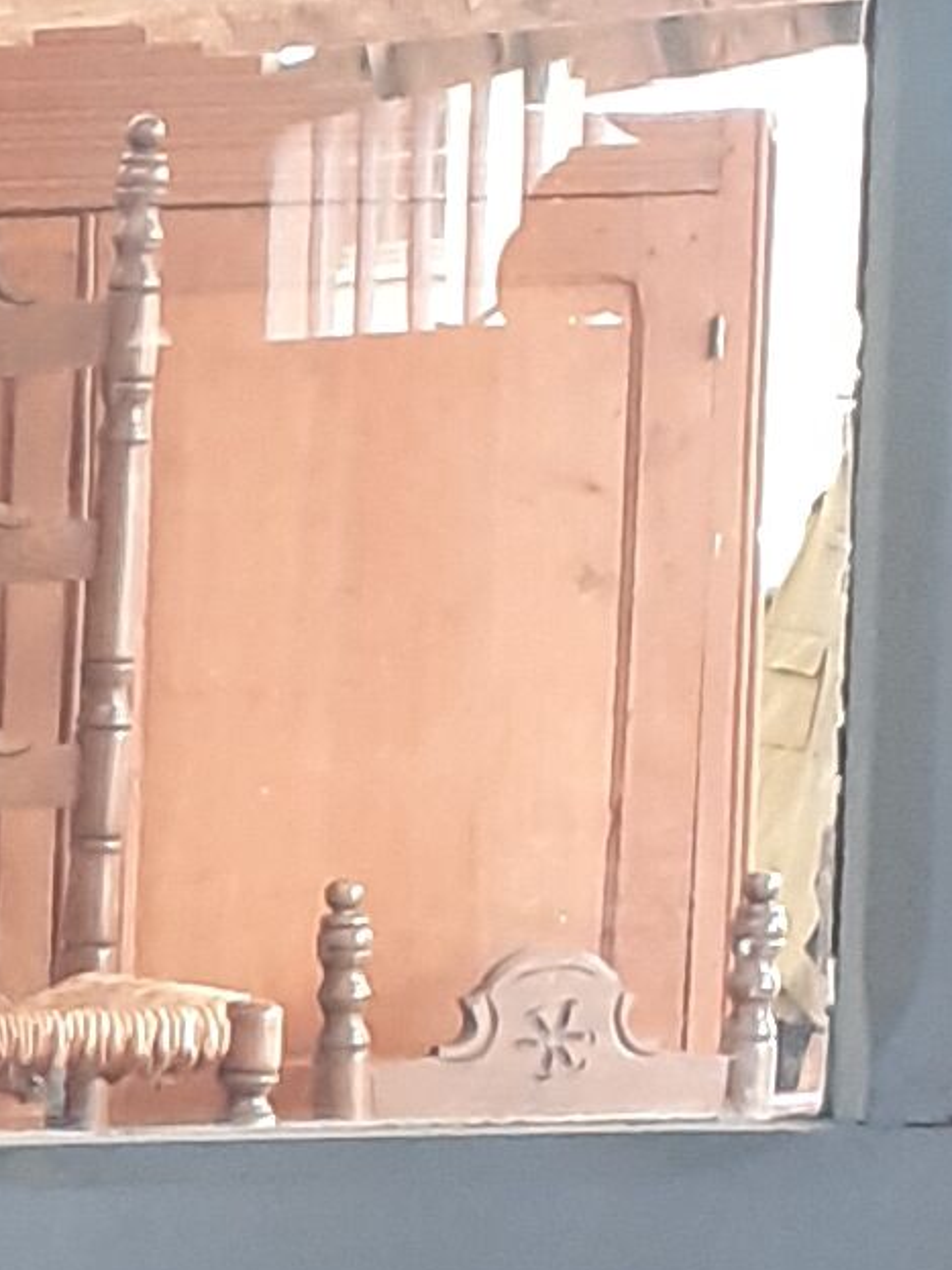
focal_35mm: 179
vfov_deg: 10.7
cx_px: -1918
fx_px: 6566
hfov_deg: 7.3
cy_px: 1788
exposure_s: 1/50
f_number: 1.9
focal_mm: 3.6
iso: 125
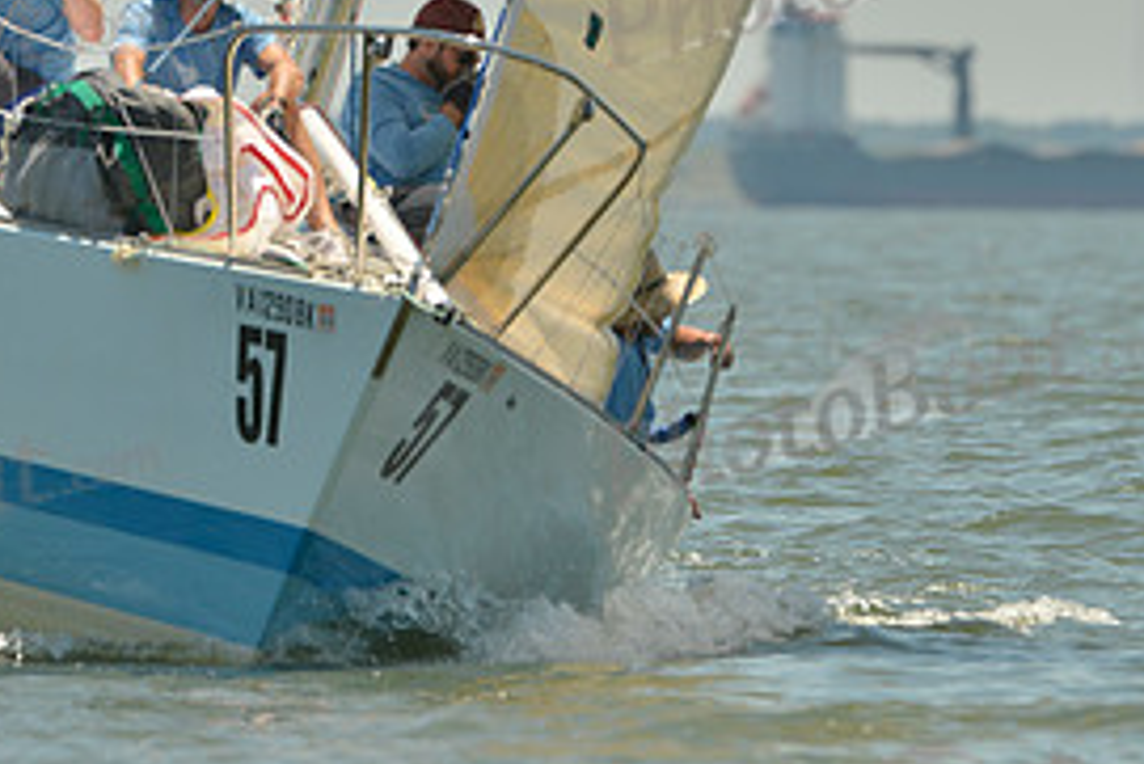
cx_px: 384
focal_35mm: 857
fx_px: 27247
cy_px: 238
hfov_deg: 2.4
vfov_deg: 1.6
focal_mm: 400
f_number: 5.6
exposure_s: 1/1250
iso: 200
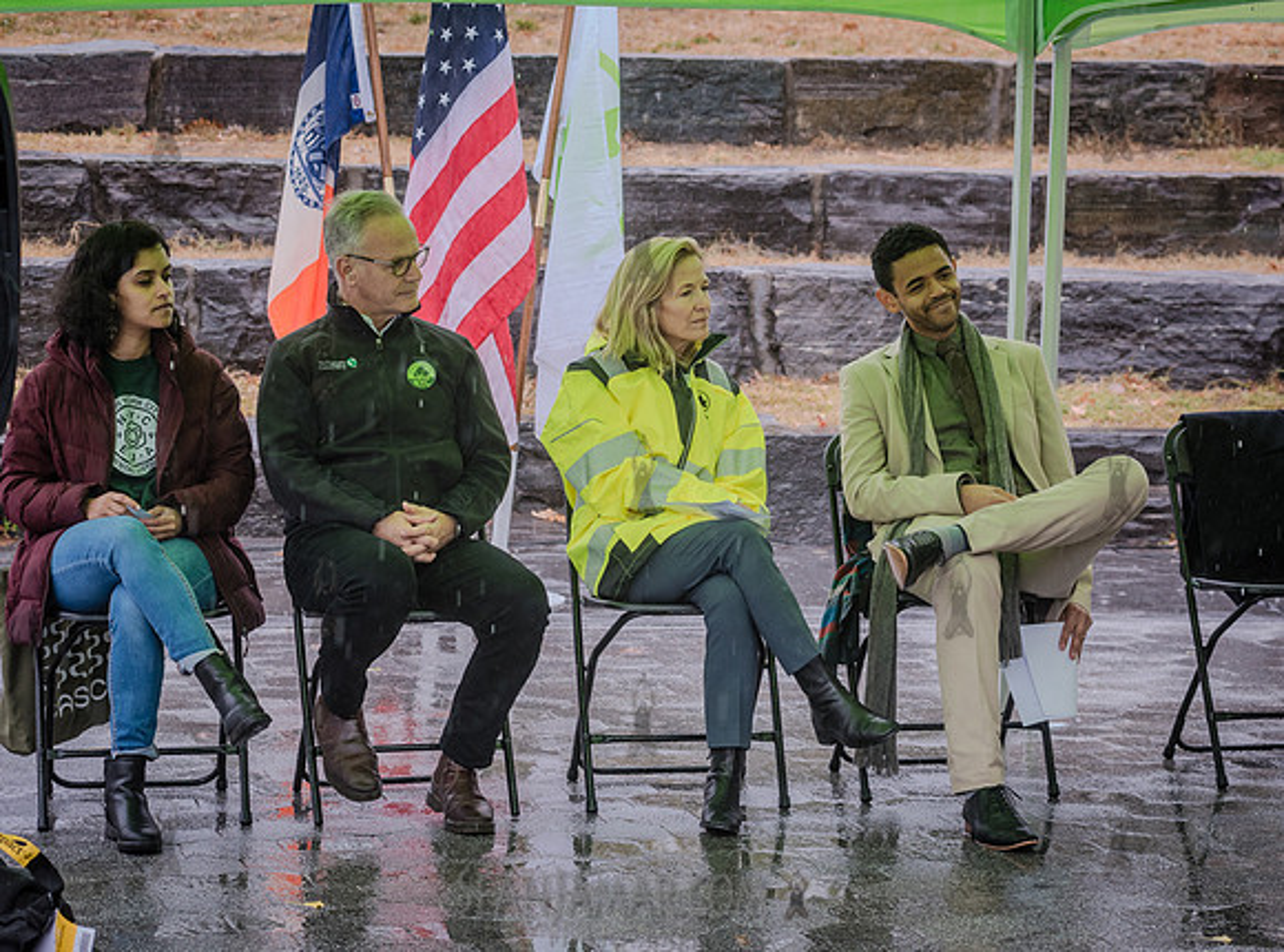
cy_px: 477
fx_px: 3568
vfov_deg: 15.2
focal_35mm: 97
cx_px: 645
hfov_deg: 20.4
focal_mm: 80
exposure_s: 1/320
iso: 640
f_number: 5.6
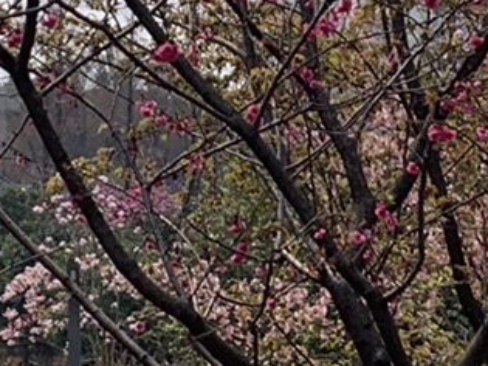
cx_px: 189
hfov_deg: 12.0
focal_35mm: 165
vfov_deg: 8.9
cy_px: -2
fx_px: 2325
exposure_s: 1/3650
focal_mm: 4.25
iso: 25
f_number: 1.8
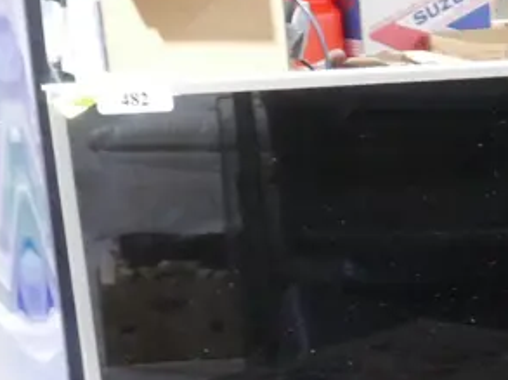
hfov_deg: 13.1
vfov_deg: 10.2
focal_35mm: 140
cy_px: 557
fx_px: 2052
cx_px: 817
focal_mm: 20
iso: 3200
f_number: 9
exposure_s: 1/13
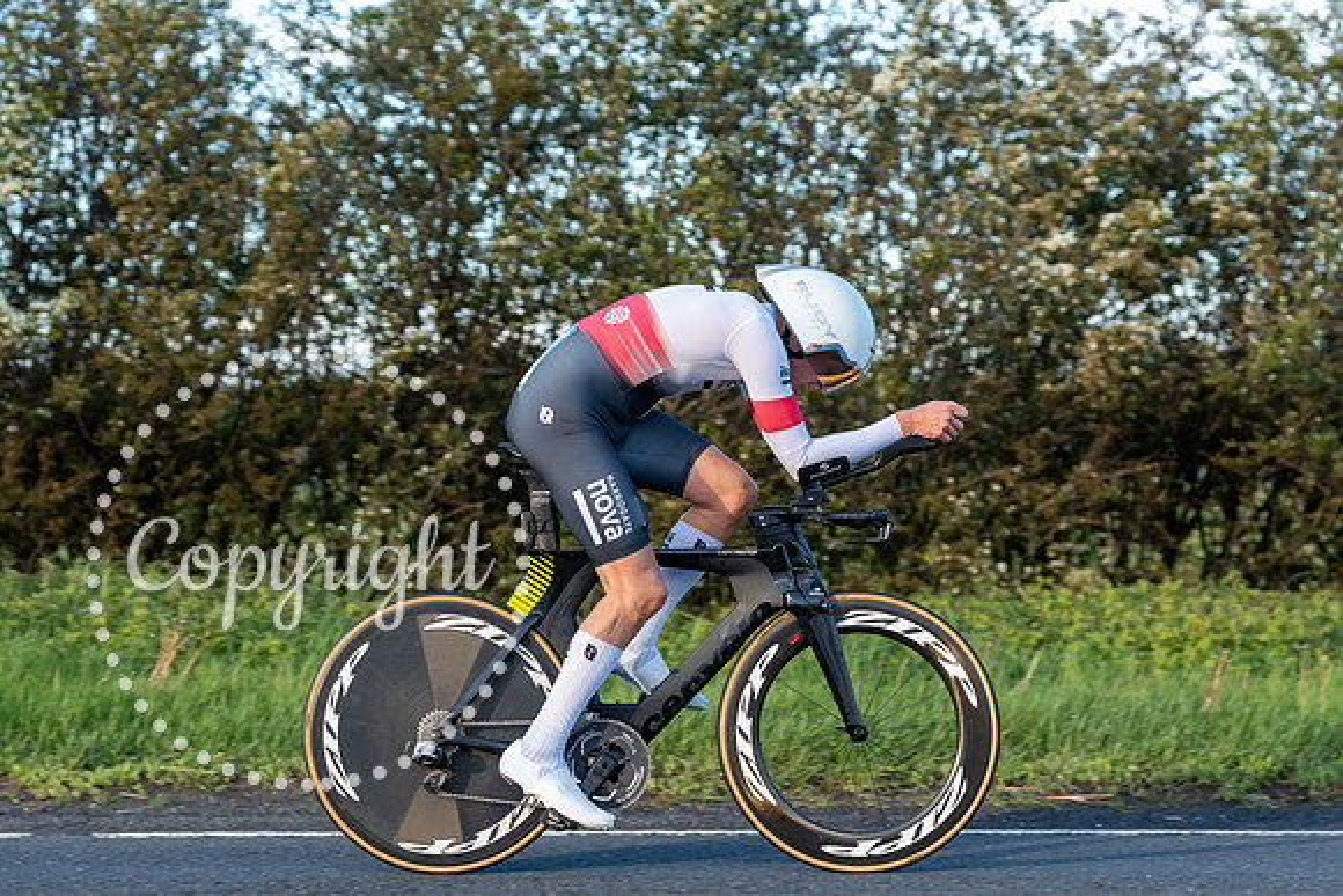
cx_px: 672
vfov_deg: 14.5
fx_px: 3527
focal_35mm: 95
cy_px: 448
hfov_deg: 21.6
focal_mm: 91
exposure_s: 1/1000
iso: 640
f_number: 3.5
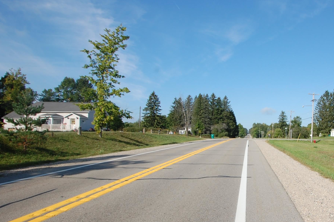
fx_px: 232
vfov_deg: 50.5
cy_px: 143
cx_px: 256
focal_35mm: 25
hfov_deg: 66.4
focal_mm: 10
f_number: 9
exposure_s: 1/320
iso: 200
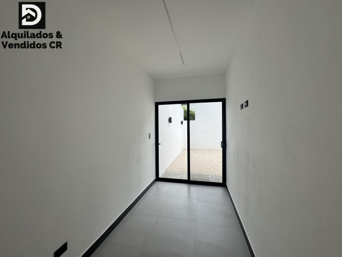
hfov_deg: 102.1
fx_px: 138
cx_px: 171
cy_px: 128
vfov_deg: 85.7
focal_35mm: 14
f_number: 2.2
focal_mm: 2.22
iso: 40
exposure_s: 1/445
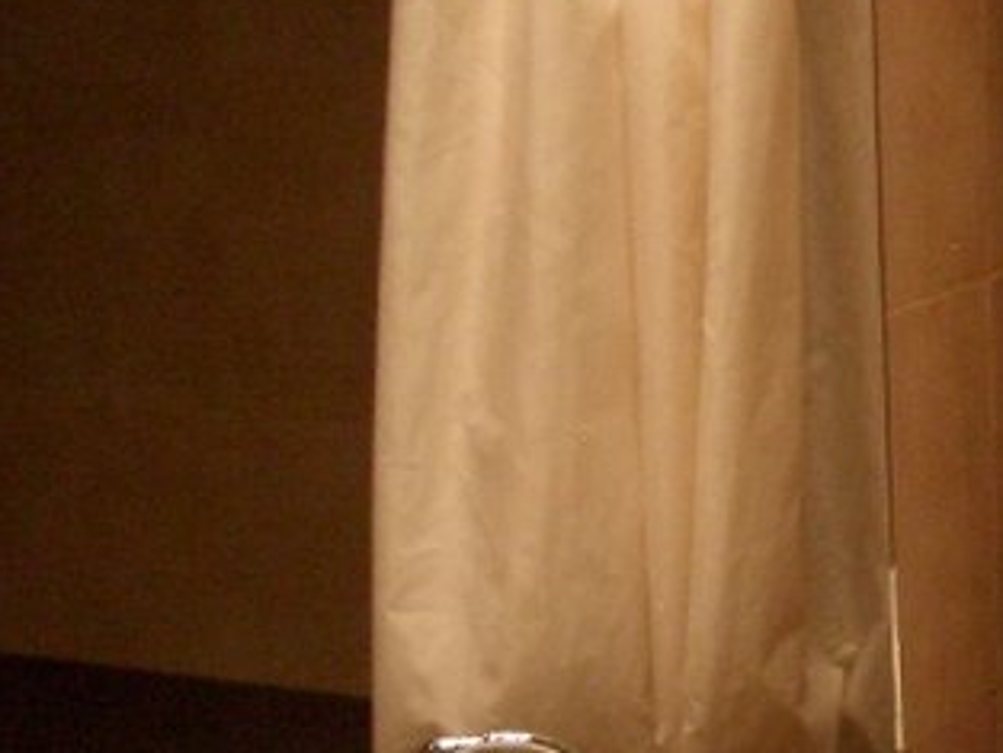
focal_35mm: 101
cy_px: 788
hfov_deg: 18.3
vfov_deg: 14.4
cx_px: 1266
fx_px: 2928
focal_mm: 5.8
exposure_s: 1/60
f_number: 2.6
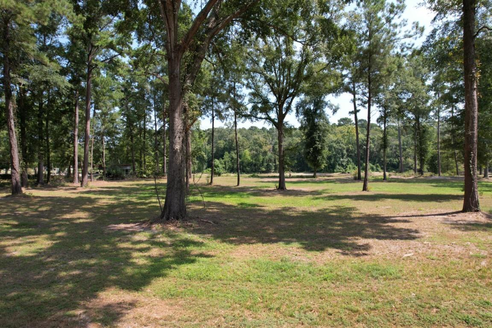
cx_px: 246
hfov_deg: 78.6
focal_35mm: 22
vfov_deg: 57.2
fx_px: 301
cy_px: 164
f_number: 2.8
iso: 110
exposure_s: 1/800
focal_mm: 8.38
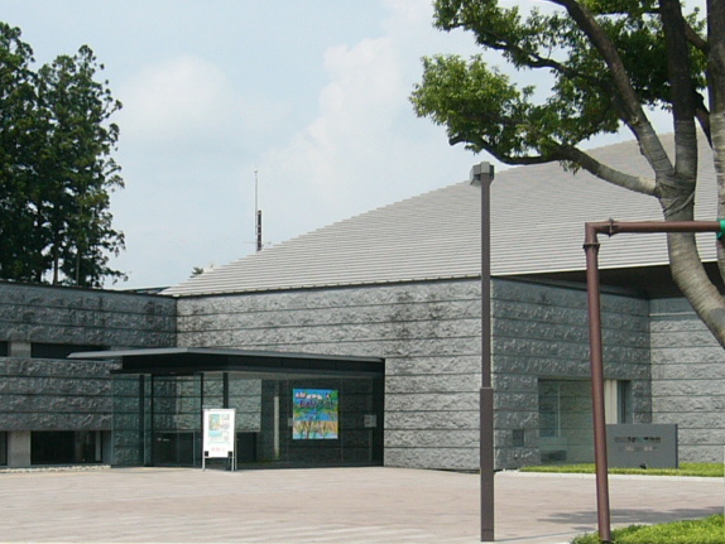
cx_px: 325
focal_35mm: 78
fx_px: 1634
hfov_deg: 25.0
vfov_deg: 18.9
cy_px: 358
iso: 50
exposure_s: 1/160
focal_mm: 5.8
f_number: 8
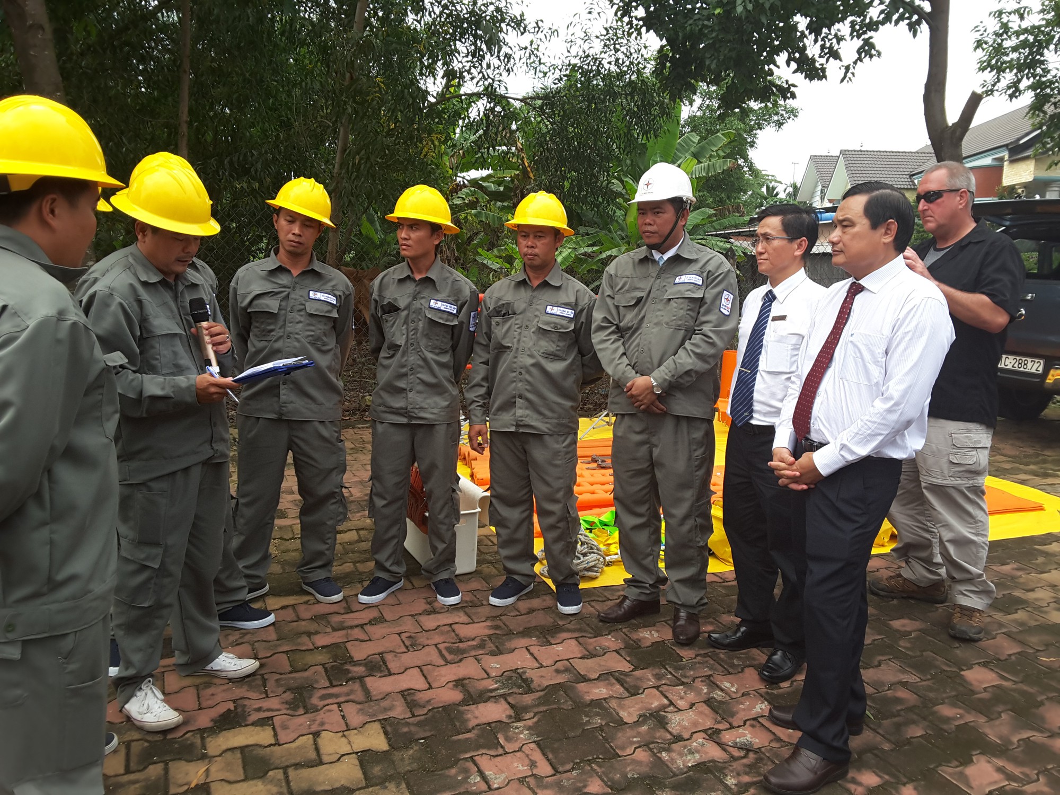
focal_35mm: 31
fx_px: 949
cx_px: 530
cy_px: 398
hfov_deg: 58.4
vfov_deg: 45.4
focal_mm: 2.9
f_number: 1.9
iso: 40
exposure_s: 1/445
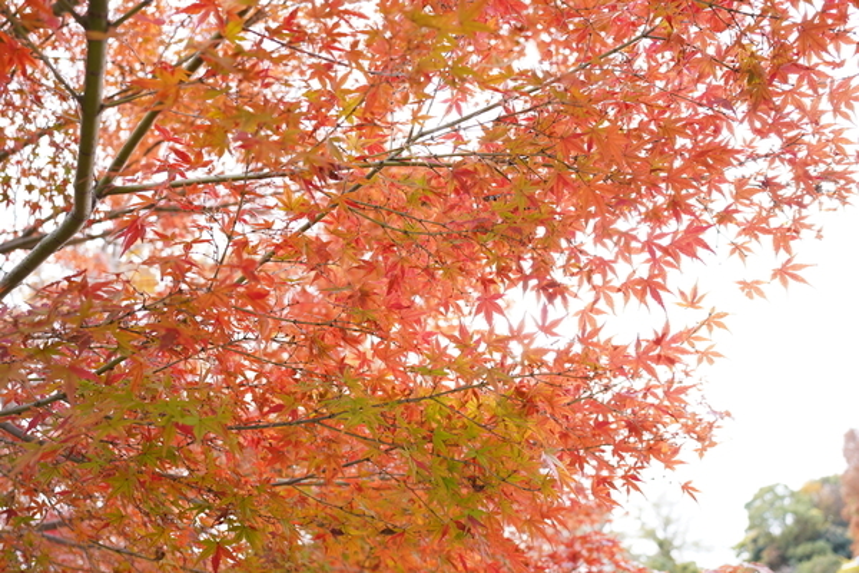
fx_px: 573
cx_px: 430
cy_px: 286
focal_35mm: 24
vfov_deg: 53.1
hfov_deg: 73.7
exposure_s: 1/50
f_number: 4
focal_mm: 24
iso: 100
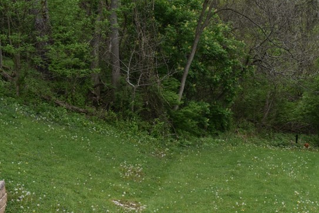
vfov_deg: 17.1
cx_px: 300
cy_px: 207
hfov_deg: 25.0
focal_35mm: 78
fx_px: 691
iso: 200
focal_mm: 26
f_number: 5.6
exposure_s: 1/125
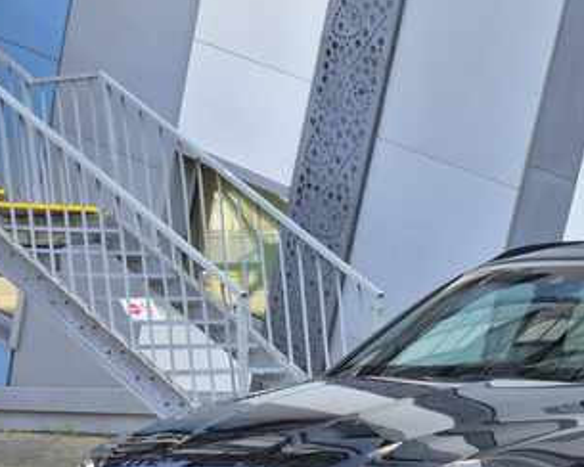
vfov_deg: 10.9
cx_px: 581
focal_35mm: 140
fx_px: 2420
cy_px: 440
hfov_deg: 13.6
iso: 25
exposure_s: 1/114
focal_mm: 7
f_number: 2.4
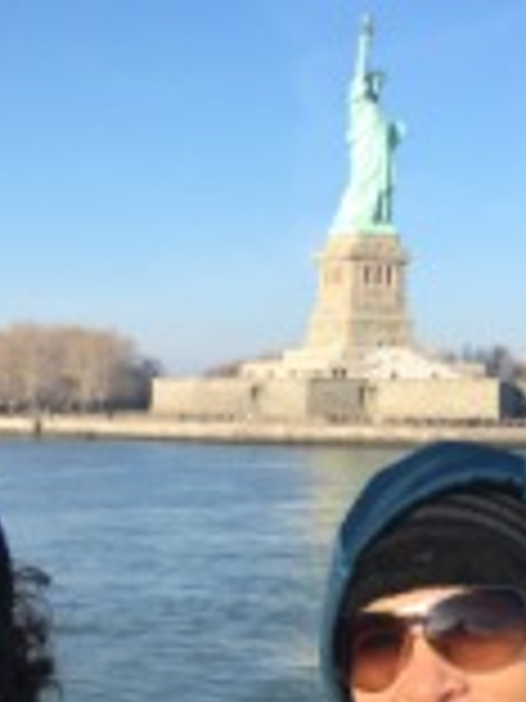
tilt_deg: -3.8
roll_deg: +0.0
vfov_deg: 28.1
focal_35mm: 68
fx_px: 1378
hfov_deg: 21.6
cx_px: 189
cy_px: 536
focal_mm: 4.15
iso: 25
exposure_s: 1/916
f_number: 2.2
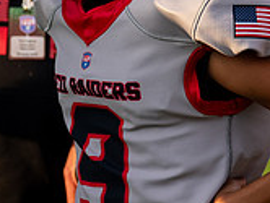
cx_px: 123
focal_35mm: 333
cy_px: -31
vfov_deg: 4.5
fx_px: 2601
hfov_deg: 5.9
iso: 400
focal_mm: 91
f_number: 2.8
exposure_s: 1/2000
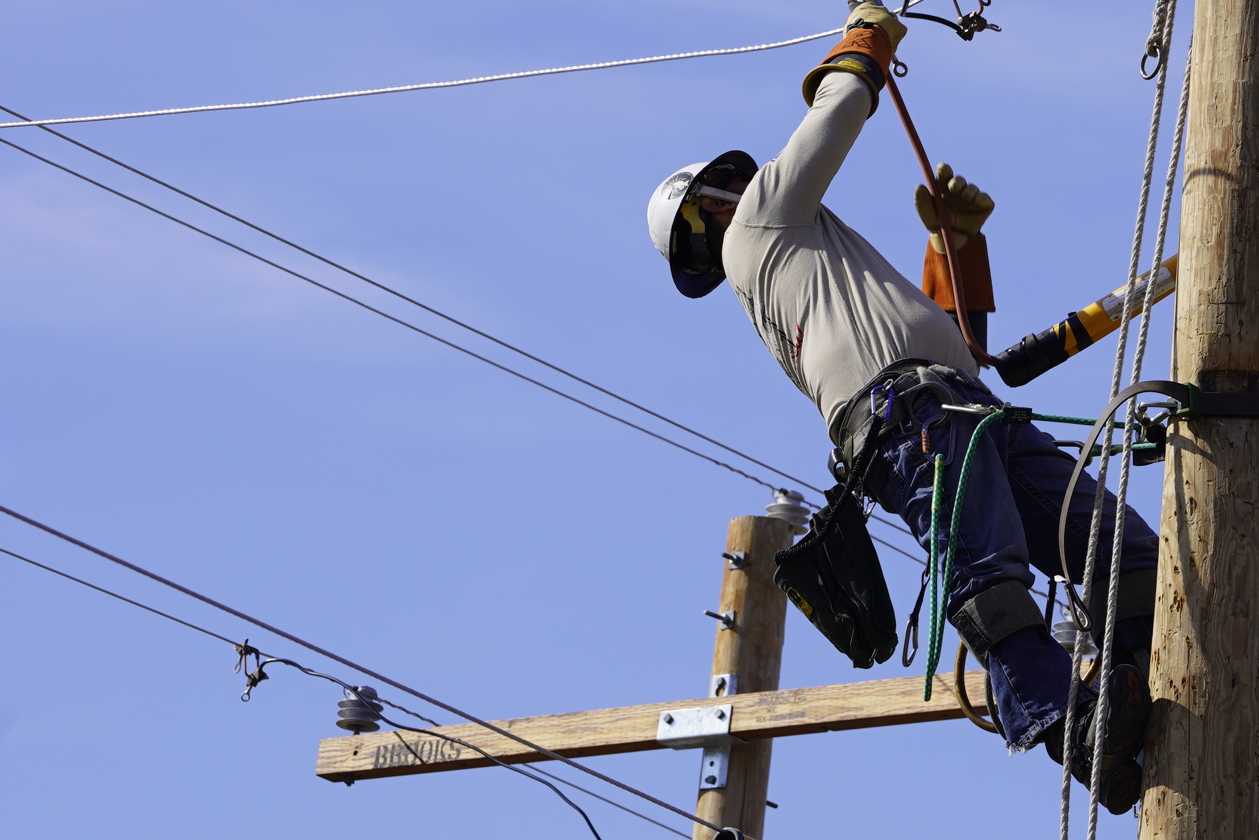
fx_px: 9128
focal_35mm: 261
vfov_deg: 5.3
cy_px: 194
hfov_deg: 7.9
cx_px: 1263
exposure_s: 1/320
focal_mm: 125
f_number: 8
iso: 100
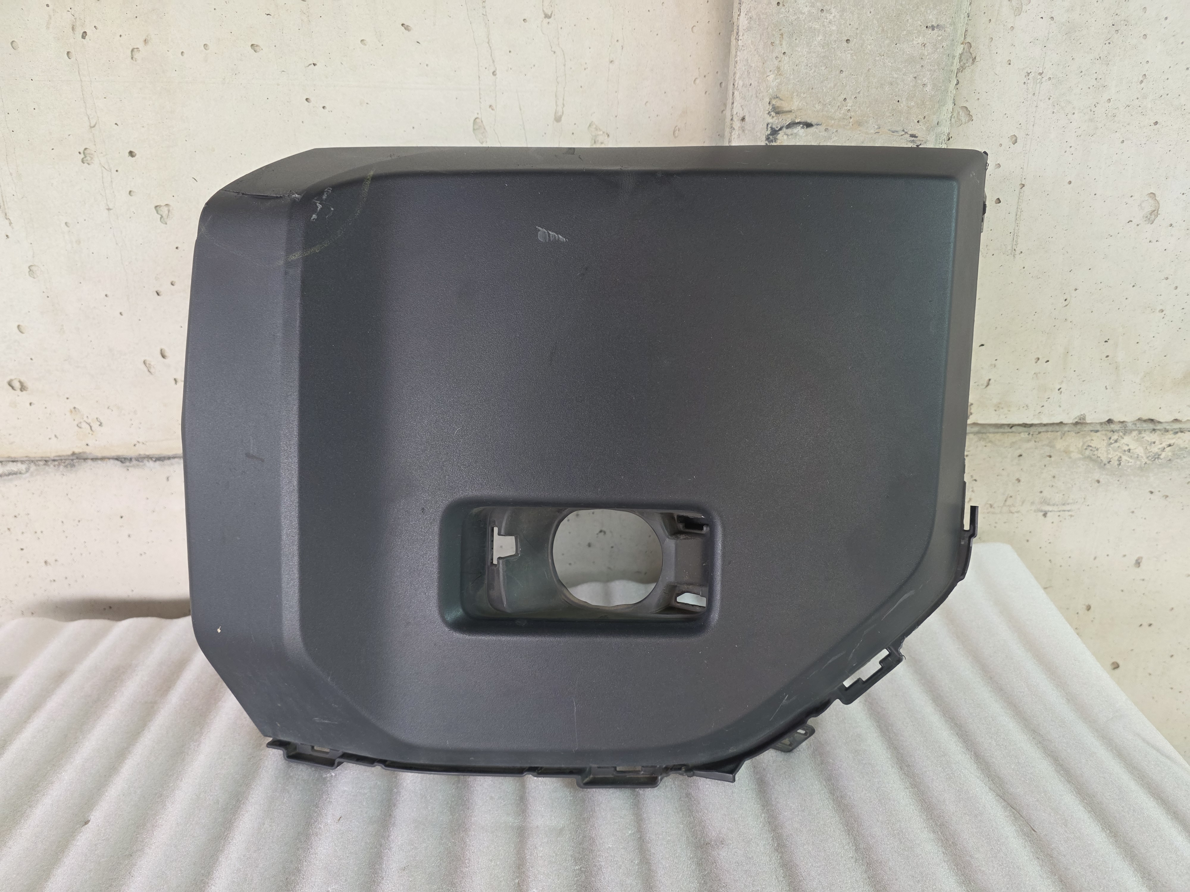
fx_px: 791
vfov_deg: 58.9
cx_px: 595
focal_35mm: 23
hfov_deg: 73.9
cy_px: 446
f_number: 1.7
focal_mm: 6.3
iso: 160
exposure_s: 1/120
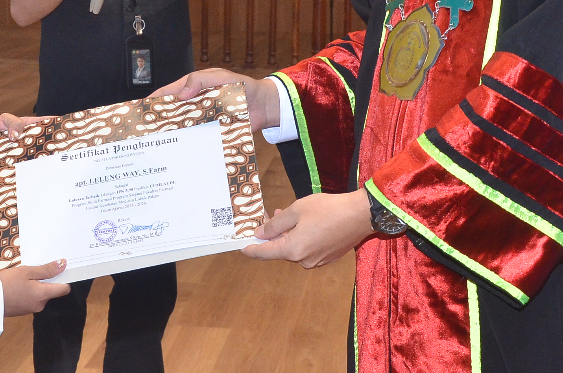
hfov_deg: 16.4
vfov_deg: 10.9
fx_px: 1935
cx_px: 91
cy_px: -10
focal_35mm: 124
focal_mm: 32
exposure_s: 1/125
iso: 1250
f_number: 6.3
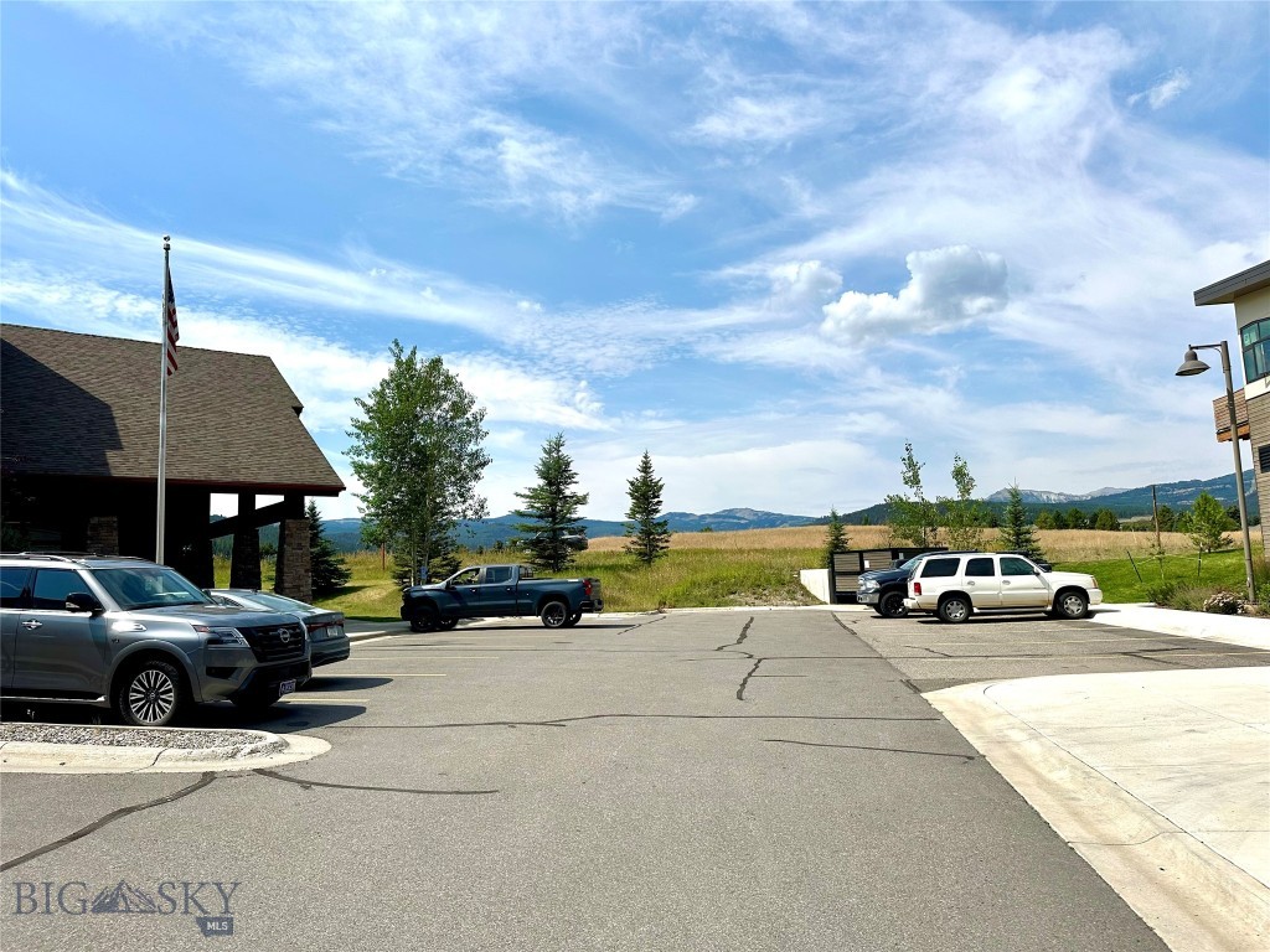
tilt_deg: +7.0
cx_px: 635
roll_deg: +0.5
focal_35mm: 24
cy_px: 476
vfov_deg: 56.8
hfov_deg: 71.6
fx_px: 881
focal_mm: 6.86
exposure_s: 1/8197
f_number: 1.78
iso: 80
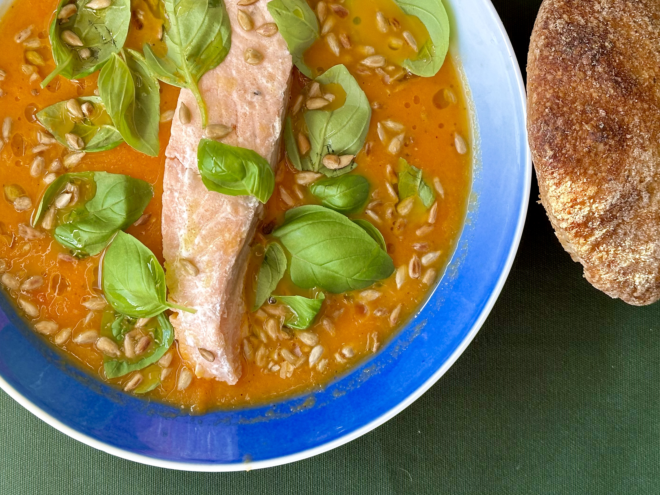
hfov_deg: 28.0
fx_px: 1316
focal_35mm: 69
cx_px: 231
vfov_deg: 21.2
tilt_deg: -88.7
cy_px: 162
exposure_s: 1/256
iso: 64
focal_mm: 6.86
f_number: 1.78
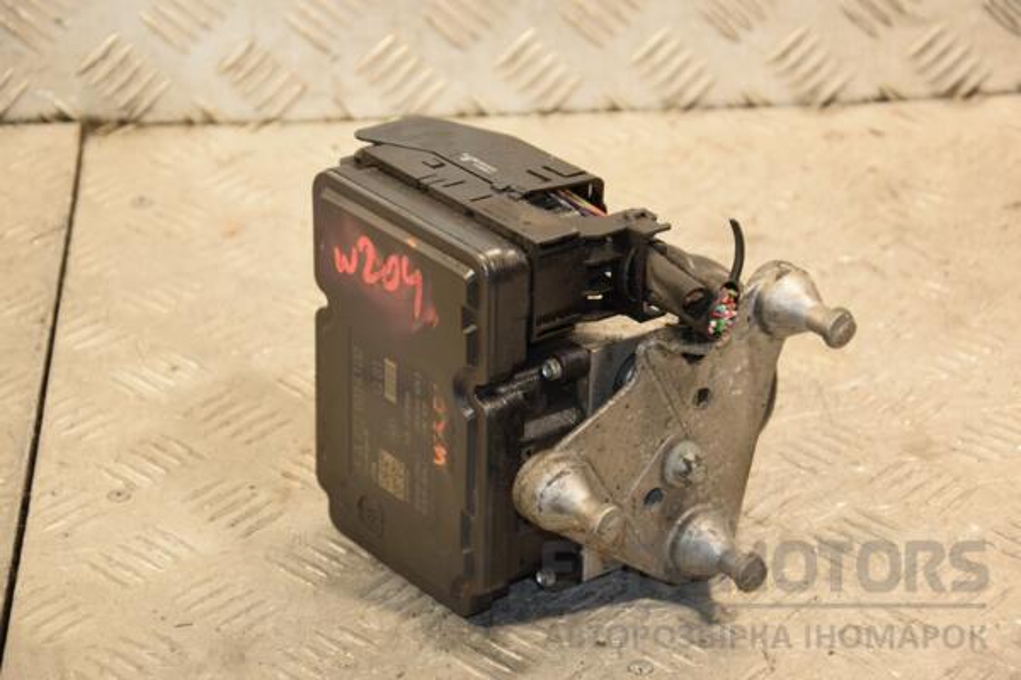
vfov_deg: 13.0
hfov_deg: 19.5
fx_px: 2978
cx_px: 510
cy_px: 340
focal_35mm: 105
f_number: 5.3
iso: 800
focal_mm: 70
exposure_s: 1/125
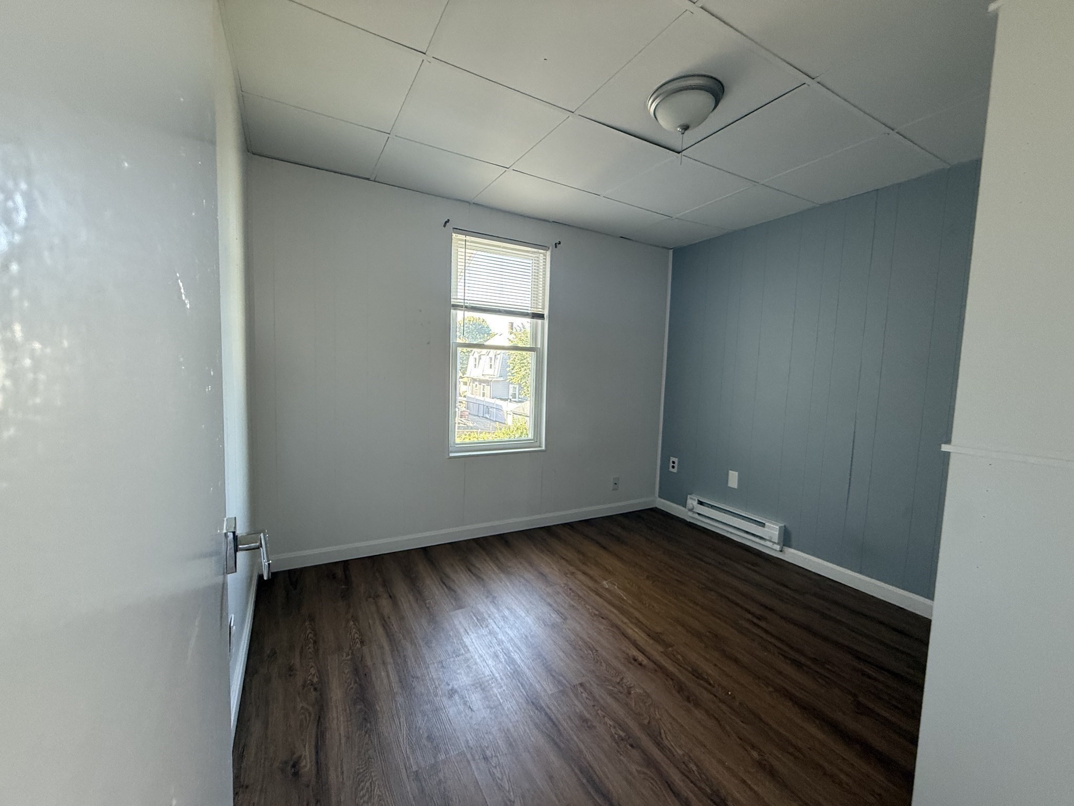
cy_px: 403
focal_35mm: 14
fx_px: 434
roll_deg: -1.7
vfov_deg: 85.7
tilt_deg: -4.6
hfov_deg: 102.1
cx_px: 537
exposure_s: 1/99
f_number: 2.2
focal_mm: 2.22
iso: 320
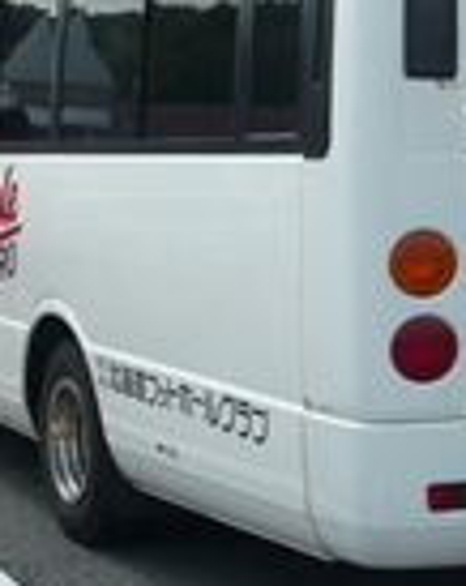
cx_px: -167
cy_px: 186
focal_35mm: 99
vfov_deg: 19.3
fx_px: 1712
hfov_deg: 14.7
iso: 100
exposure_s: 1/160
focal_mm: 5.5
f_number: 8
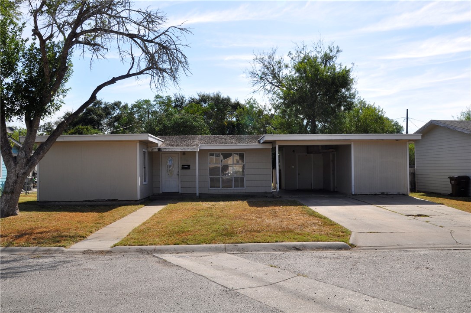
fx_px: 431
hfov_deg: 57.3
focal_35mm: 33
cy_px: 156
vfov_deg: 39.9
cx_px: 236
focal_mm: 22
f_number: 16
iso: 200
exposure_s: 1/200
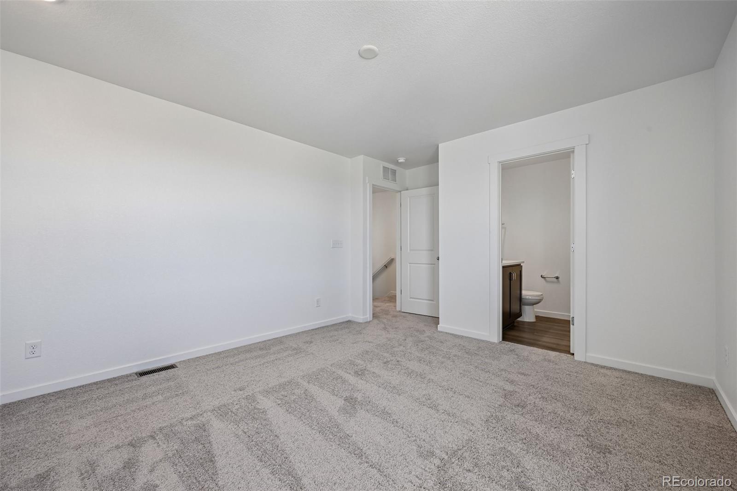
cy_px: 246
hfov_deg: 104.3
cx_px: 368
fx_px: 287
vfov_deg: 81.2
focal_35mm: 14
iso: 160
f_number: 10
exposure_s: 1/15
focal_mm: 14
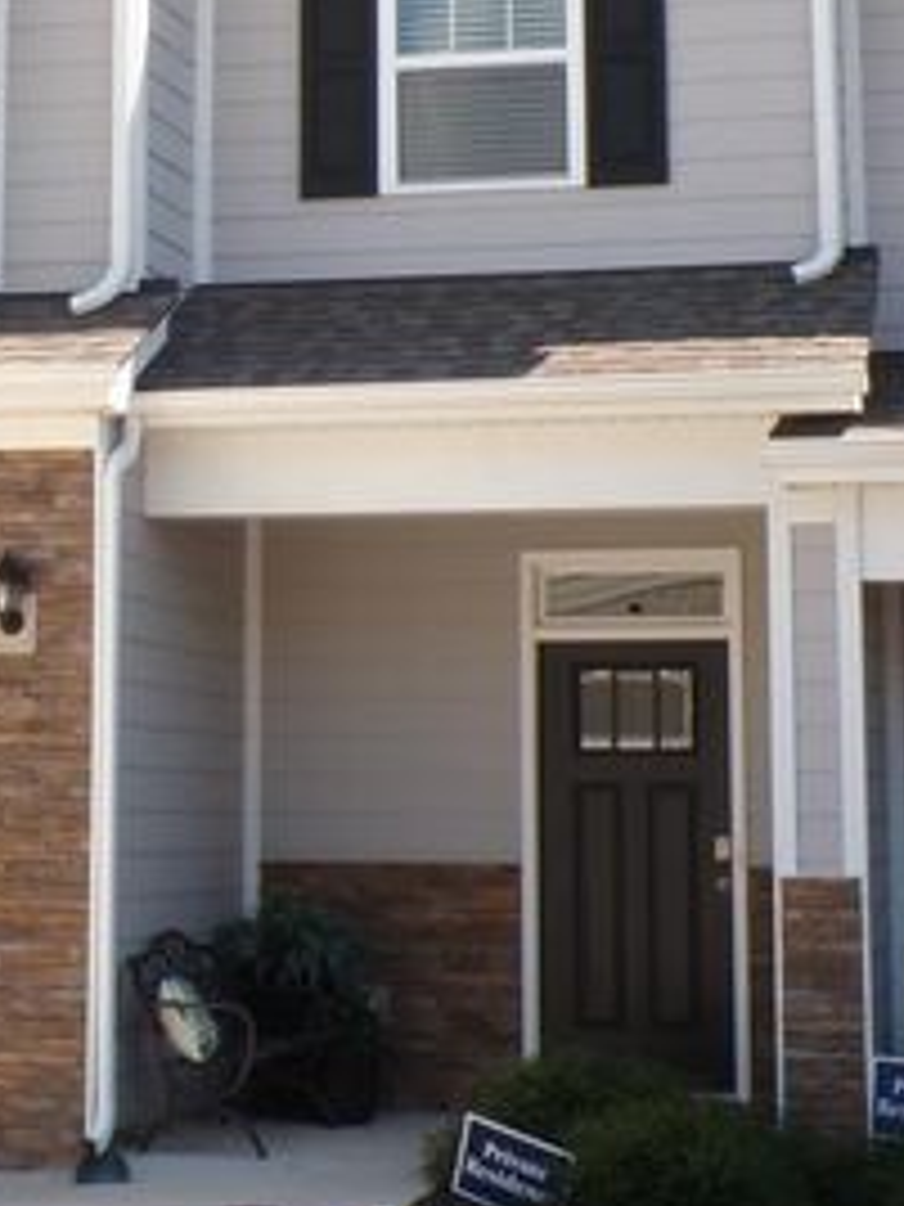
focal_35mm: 92
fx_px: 3203
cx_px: 85
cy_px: 38
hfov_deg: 15.9
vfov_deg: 20.7
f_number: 8.6
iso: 100
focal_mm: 6.6
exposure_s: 1/60
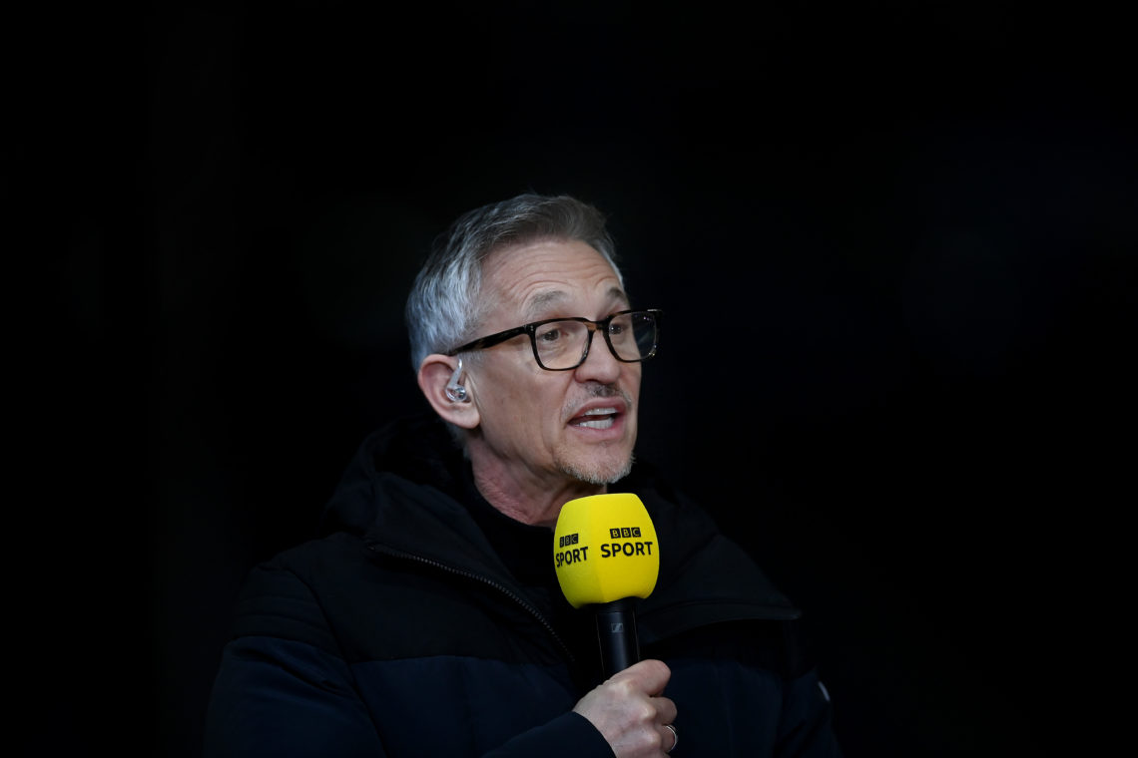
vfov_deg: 3.4
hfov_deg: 5.2
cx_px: 569
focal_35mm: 400
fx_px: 12643
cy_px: 379
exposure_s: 1/2500
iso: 2000
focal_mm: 400
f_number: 2.8
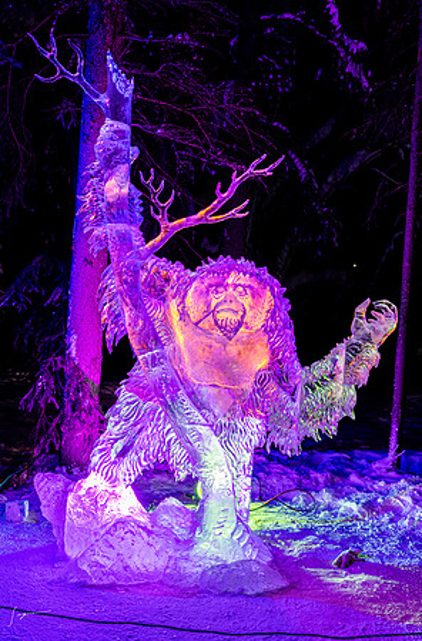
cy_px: 353
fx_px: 710
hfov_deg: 32.9
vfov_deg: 48.6
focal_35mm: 40
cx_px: 157
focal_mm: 24
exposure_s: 1/2
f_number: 10
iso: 800
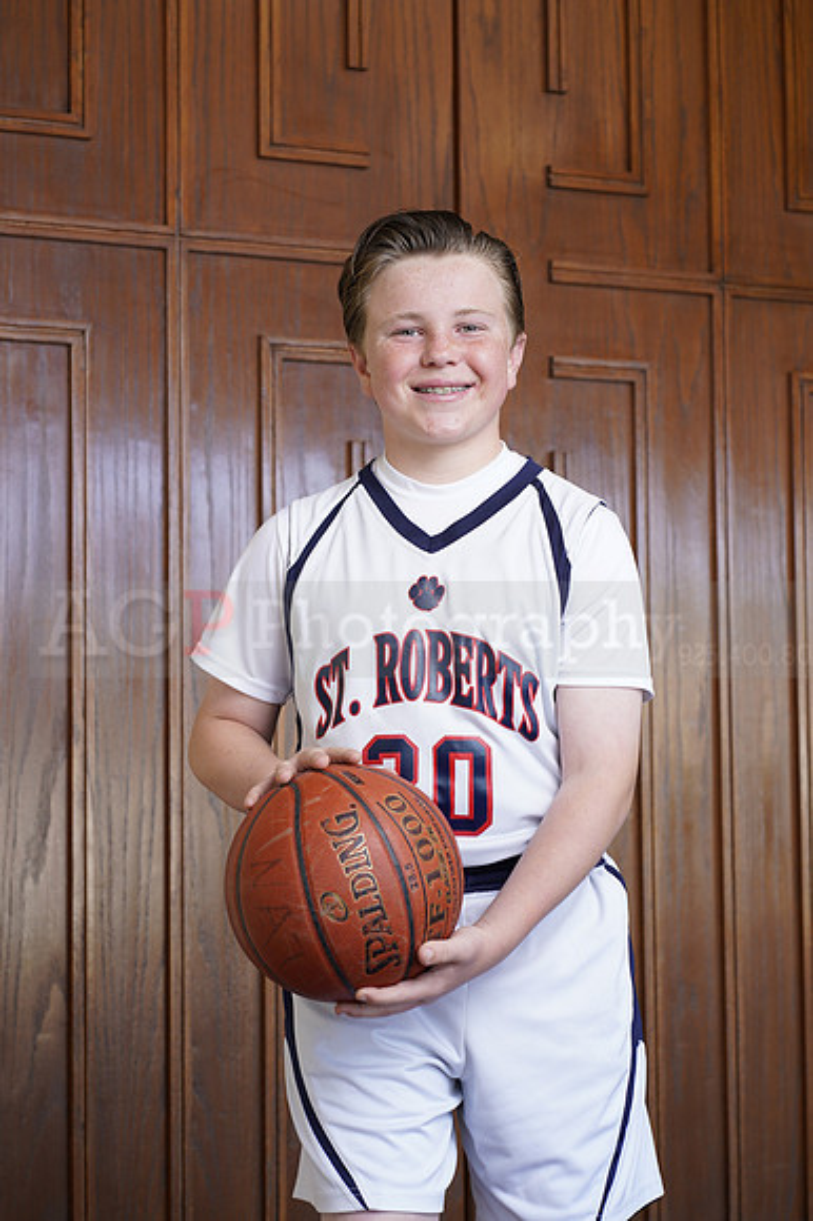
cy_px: 610
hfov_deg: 16.1
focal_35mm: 85
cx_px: 406
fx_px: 2883
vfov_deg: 23.9
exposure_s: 1/60
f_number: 5.6
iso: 200
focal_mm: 85
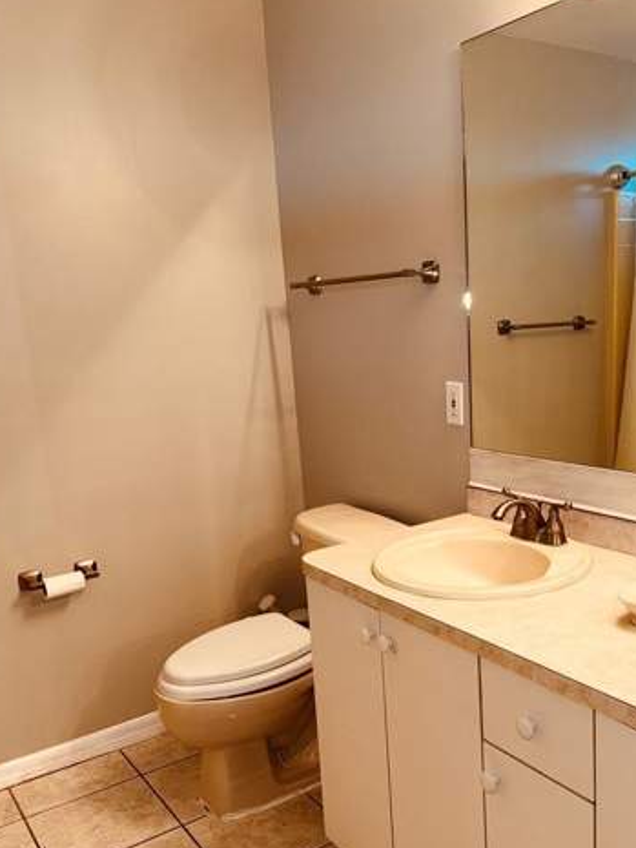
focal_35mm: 33
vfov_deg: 55.0
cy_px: 505
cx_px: 414
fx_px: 808
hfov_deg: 42.5
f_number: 1.78
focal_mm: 6.76
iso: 125
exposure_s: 1/120
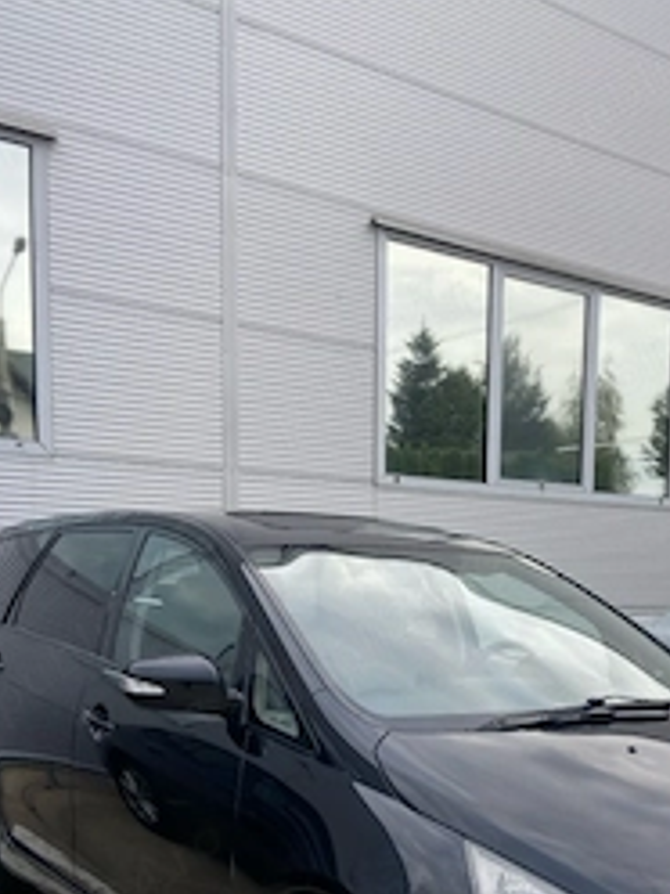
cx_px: 457
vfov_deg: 43.3
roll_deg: -0.9
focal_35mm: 42
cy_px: 674
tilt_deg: -4.6
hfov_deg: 34.0
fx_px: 1084
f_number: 1.8
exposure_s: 1/243
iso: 32
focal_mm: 4.25
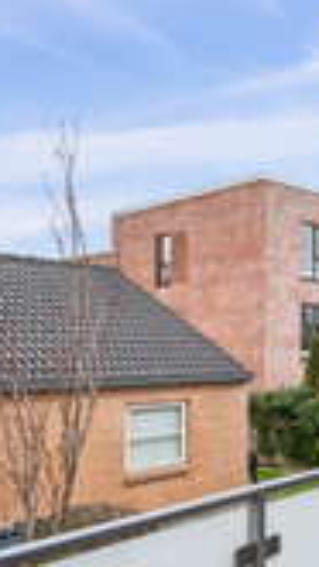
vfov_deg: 49.9
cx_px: 484
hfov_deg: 23.5
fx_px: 601
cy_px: 361
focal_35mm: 40
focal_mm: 15
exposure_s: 1/125
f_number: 6.3
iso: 800
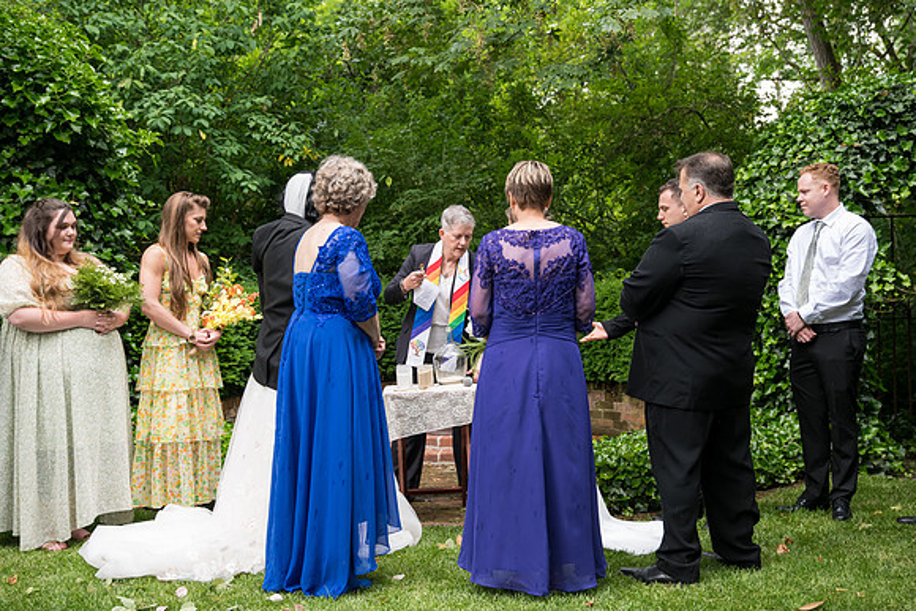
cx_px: 458
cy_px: 306
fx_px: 1145
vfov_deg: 29.9
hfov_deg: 43.6
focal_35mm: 45
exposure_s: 1/400
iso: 1000
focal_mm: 45
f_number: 4
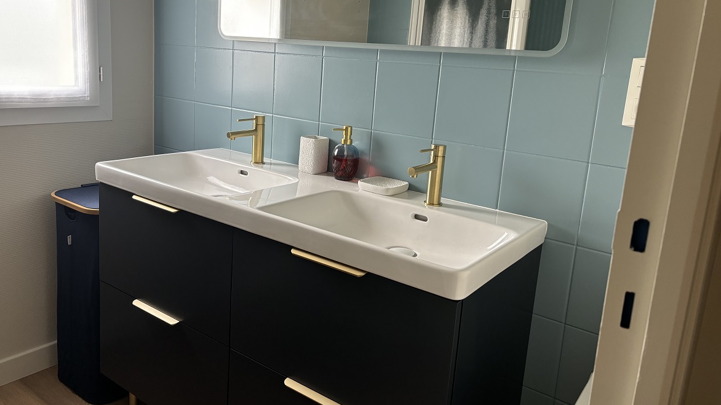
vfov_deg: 40.0
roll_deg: -4.4
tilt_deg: -10.4
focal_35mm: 29
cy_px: 162
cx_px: 353
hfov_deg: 66.1
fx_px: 554
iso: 125
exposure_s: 1/85
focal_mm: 5.96
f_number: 1.6
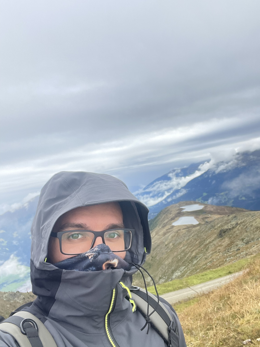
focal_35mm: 30
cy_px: 174
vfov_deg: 60.0
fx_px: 300
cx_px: 130
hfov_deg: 46.8
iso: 25
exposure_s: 1/413
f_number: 2.2
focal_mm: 2.71
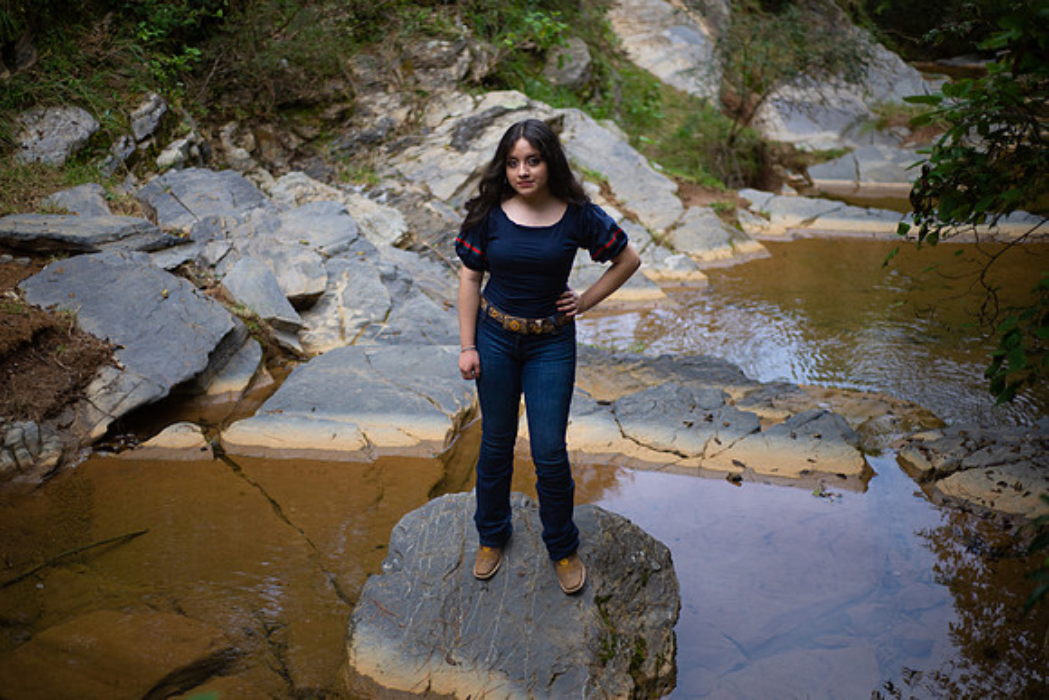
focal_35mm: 50
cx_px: 524
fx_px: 1457
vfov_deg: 27.0
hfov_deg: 39.6
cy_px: 350
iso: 400
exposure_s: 1/4000
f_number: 1.8
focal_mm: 50
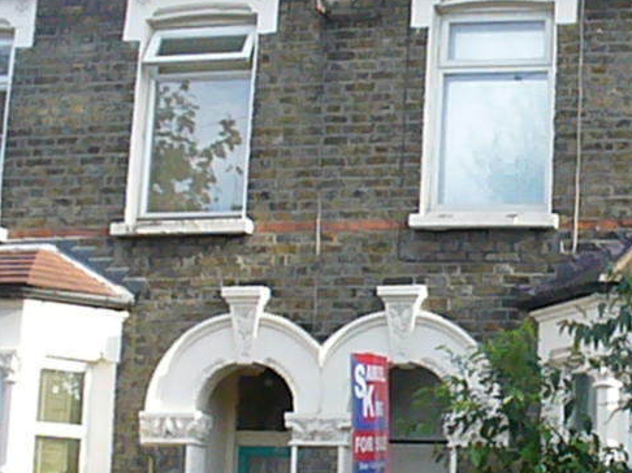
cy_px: 296
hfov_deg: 24.0
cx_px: 618
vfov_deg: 18.8
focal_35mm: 78
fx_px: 1423
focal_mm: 6.1
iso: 800
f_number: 5.6
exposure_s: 1/800
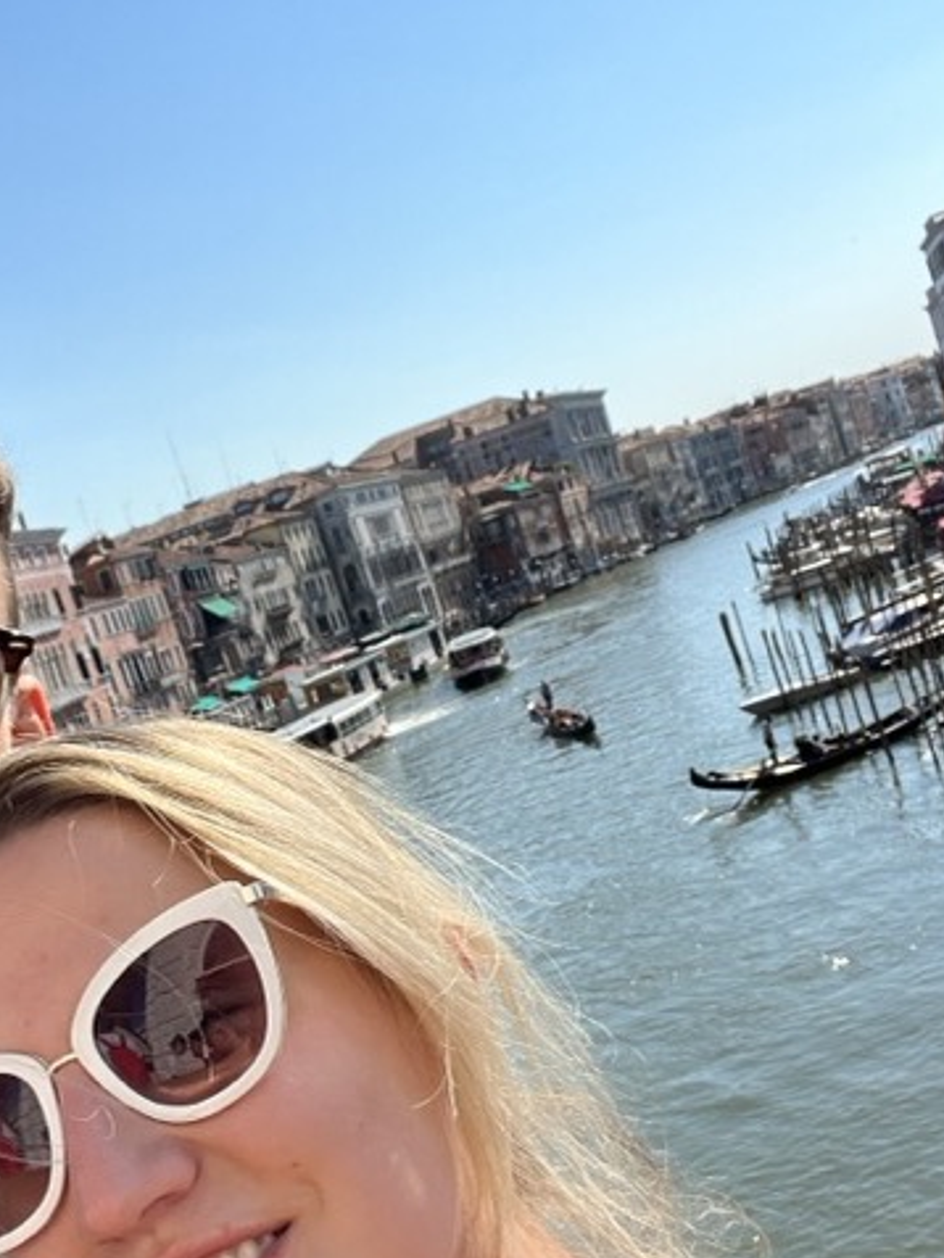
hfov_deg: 32.4
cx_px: 268
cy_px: 709
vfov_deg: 42.9
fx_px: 1599
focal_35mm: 44
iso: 32
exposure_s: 1/643
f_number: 2.2
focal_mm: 2.71
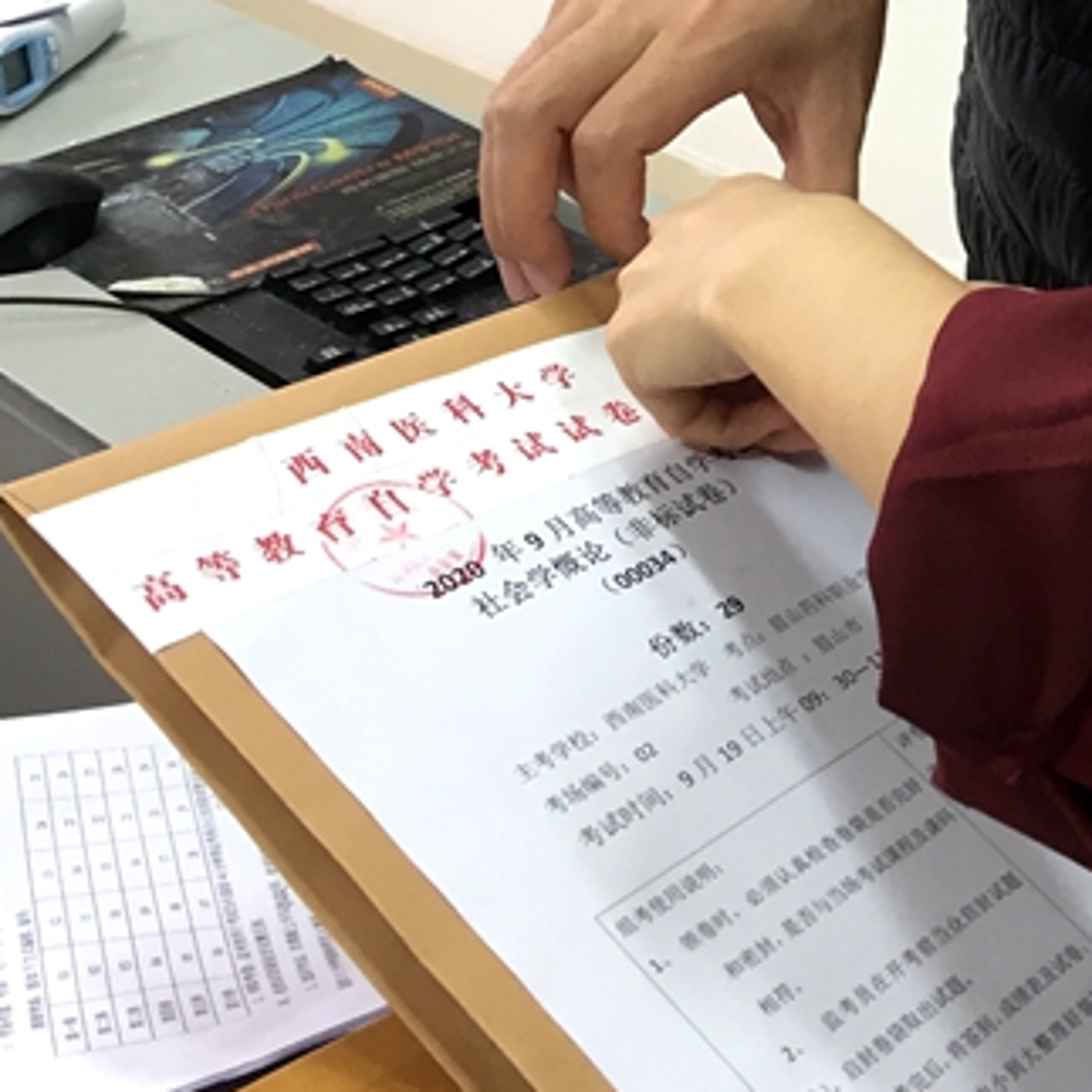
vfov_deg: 21.8
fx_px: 2641
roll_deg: +1.7
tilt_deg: -12.9
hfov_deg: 22.3
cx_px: 1139
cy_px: -194
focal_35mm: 74
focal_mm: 4.15
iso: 100
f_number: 2.2
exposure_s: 1/33
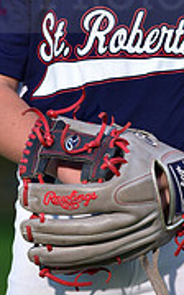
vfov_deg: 3.7
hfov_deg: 2.3
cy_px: -20
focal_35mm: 561
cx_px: 159
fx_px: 4497
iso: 200
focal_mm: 170
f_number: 4.5
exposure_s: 1/250
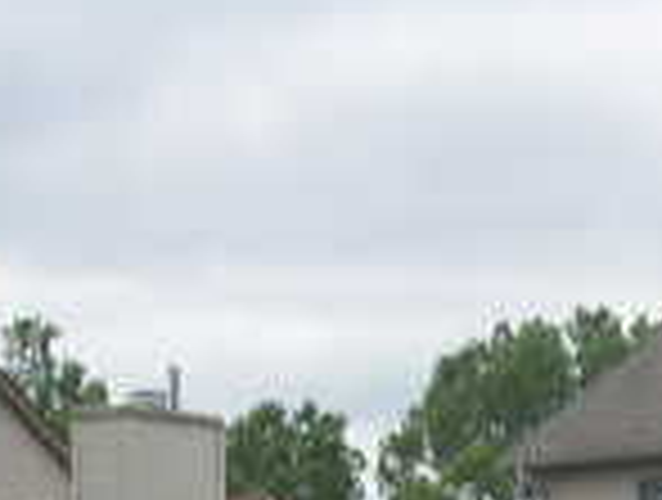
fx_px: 3911
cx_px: 874
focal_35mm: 204
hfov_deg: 9.5
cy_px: 986
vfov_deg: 7.1
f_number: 8.4
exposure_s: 1/81.7
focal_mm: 10.1
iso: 100
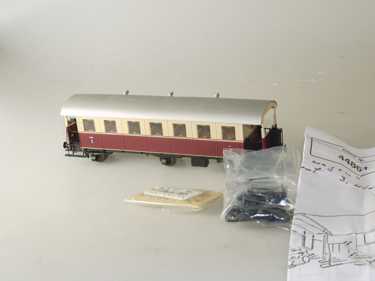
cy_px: 139
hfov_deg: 29.4
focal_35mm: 66
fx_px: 715
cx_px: 187
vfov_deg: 22.3
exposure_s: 1/13
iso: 100
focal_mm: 23
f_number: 10
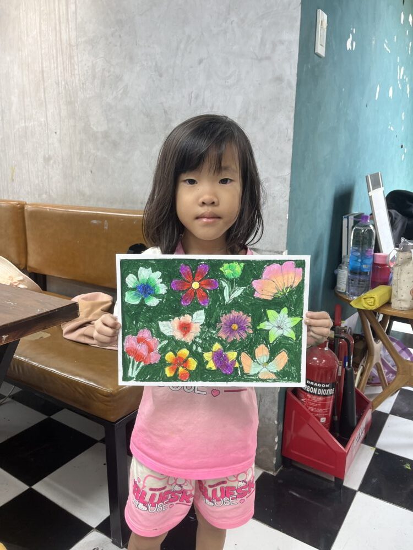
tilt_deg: -13.3
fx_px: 414
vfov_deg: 67.3
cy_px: 275
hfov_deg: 53.1
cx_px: 206
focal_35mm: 26
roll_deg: -0.8
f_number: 1.6
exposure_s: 1/100
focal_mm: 5.1
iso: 100
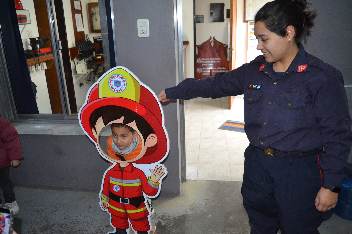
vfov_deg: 47.9
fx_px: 264
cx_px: 176
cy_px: 117
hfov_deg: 67.4
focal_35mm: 27
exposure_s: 1/60
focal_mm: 18
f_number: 3.5
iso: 900
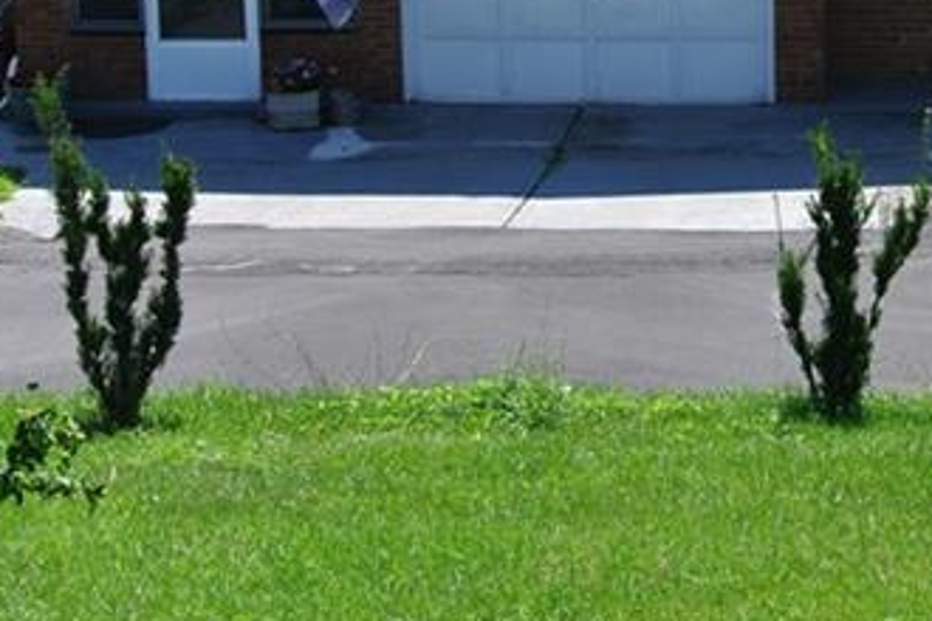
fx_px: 3132
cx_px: 884
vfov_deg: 11.1
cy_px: -161
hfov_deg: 16.6
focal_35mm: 121
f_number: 4.5
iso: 100
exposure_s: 1/500
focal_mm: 14.5
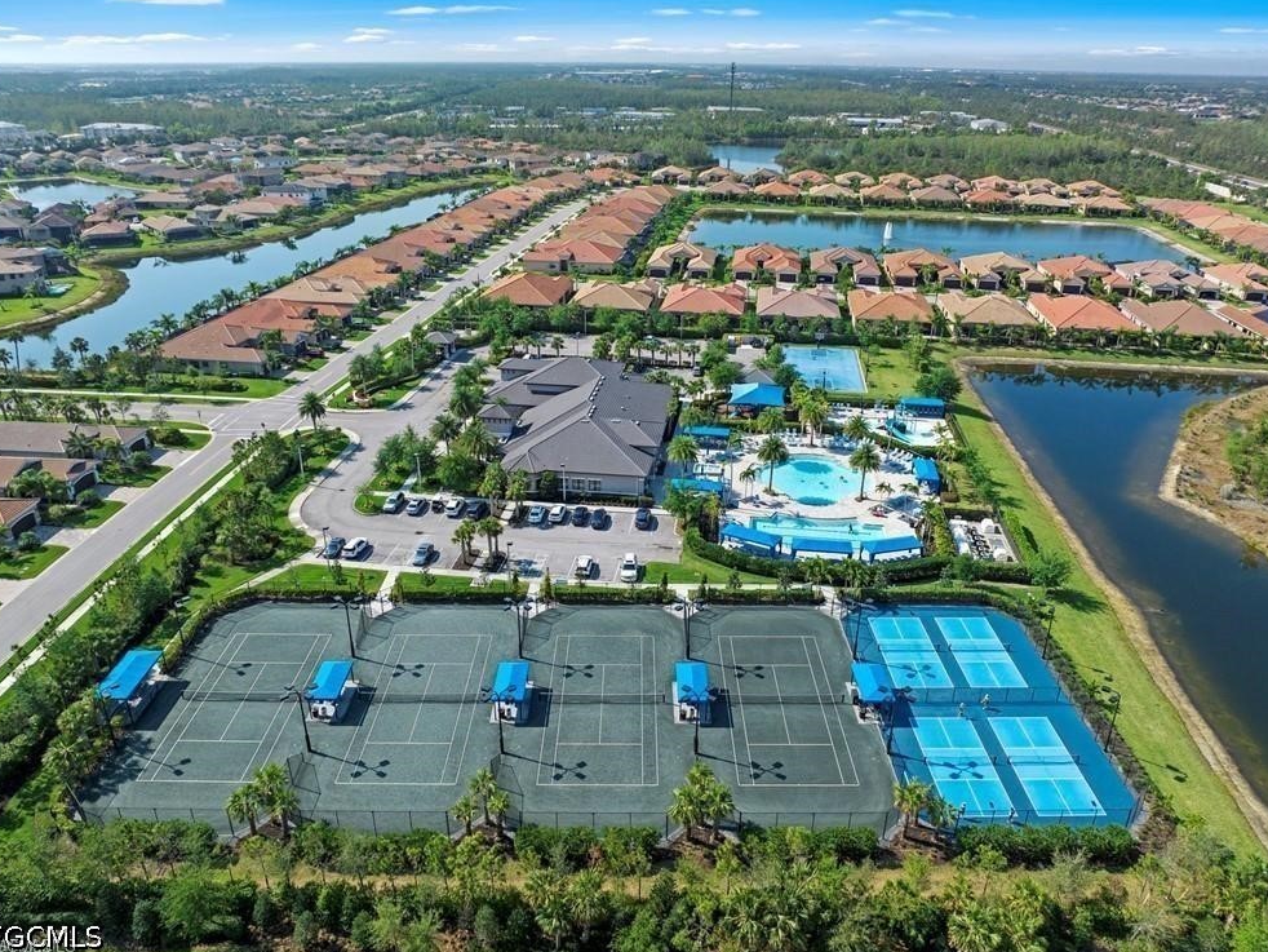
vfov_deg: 54.9
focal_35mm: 25
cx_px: 642
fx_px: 916
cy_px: 464
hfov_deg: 69.4
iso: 130
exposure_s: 1/2500
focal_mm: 12.29
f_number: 2.8
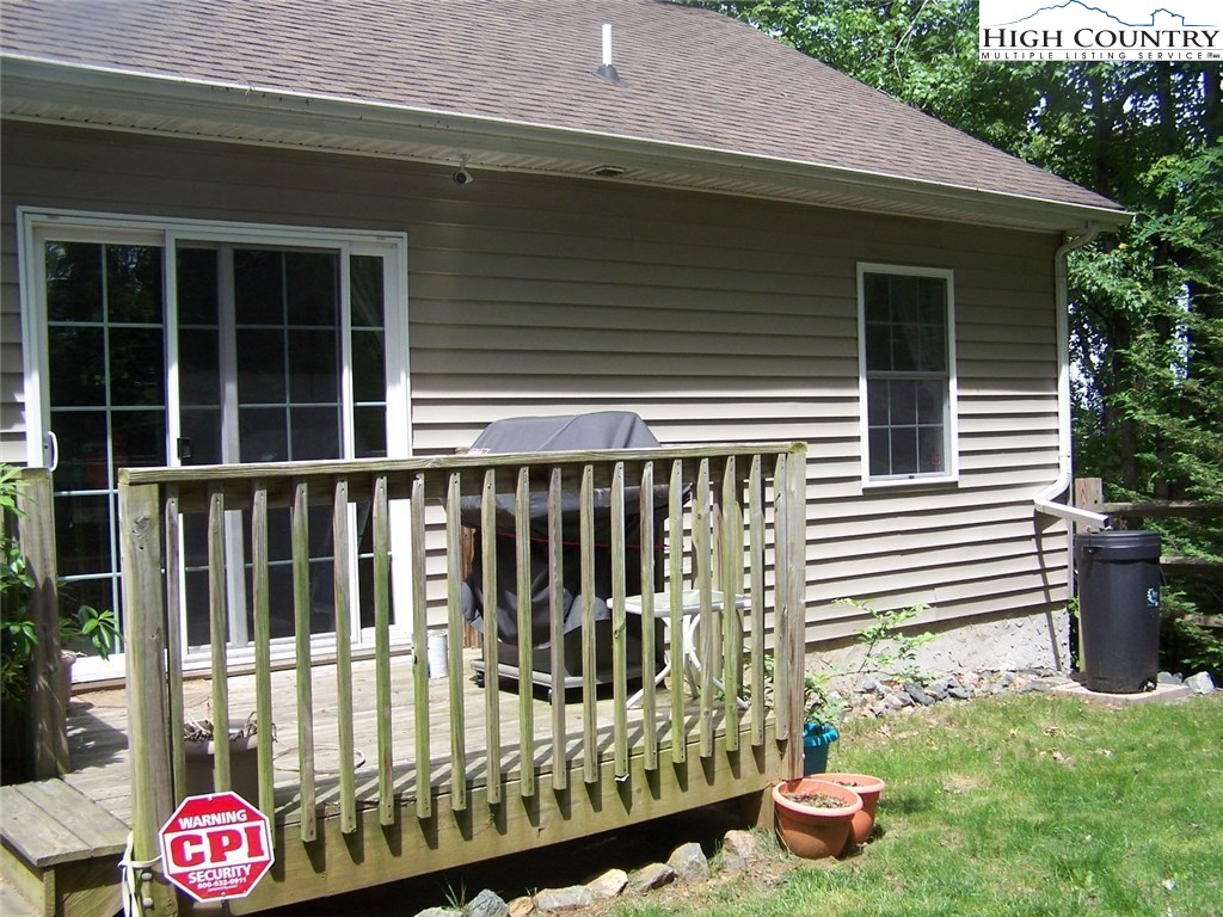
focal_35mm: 38
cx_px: 612
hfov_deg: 49.0
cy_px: 458
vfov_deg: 37.7
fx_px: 1343
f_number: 2.8
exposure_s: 1/500
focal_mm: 6.3
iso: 80
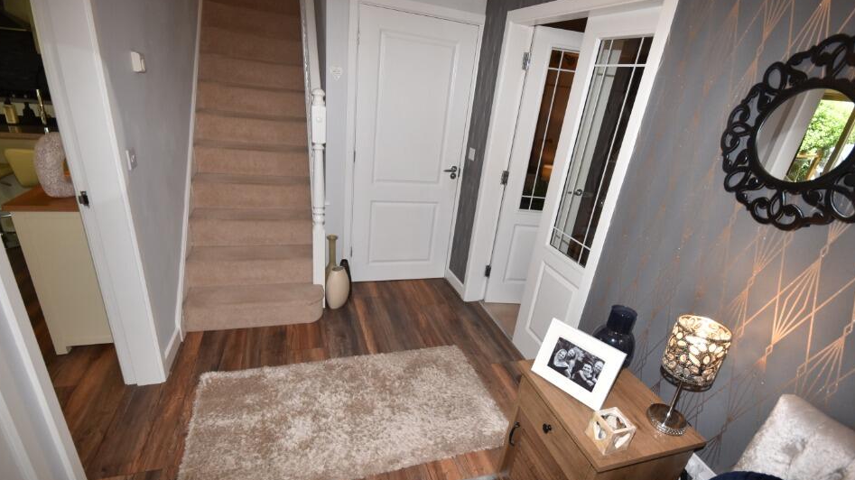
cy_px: 268
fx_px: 385
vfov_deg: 63.7
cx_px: 434
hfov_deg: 95.9
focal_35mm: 17
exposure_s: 1/60
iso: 400
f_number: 5.6
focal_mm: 10
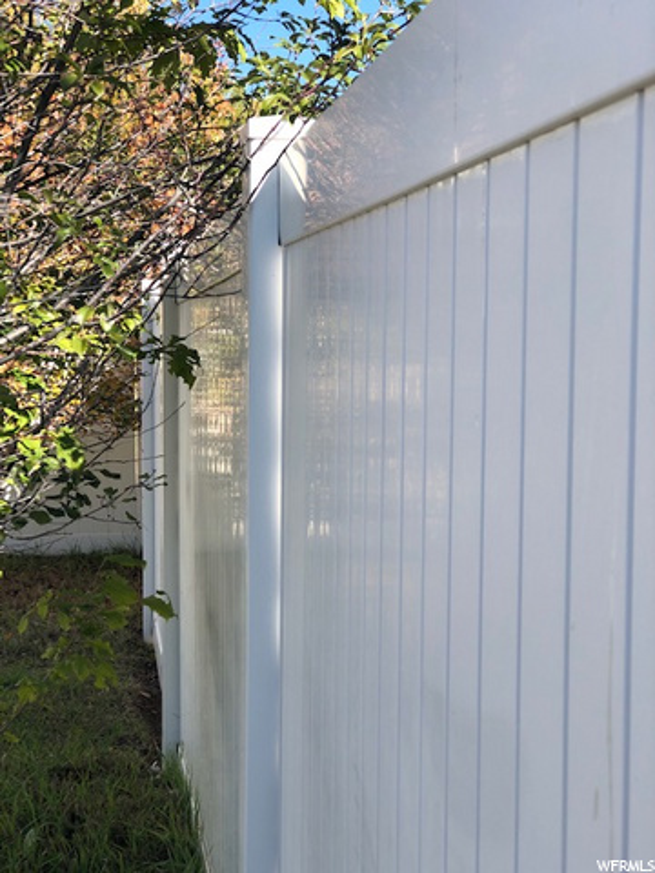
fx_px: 1438
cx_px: 328
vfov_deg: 33.8
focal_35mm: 57
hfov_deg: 25.7
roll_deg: -1.0
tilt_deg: -2.9
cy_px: 436
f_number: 2.8
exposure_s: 1/315
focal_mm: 6.6
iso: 20
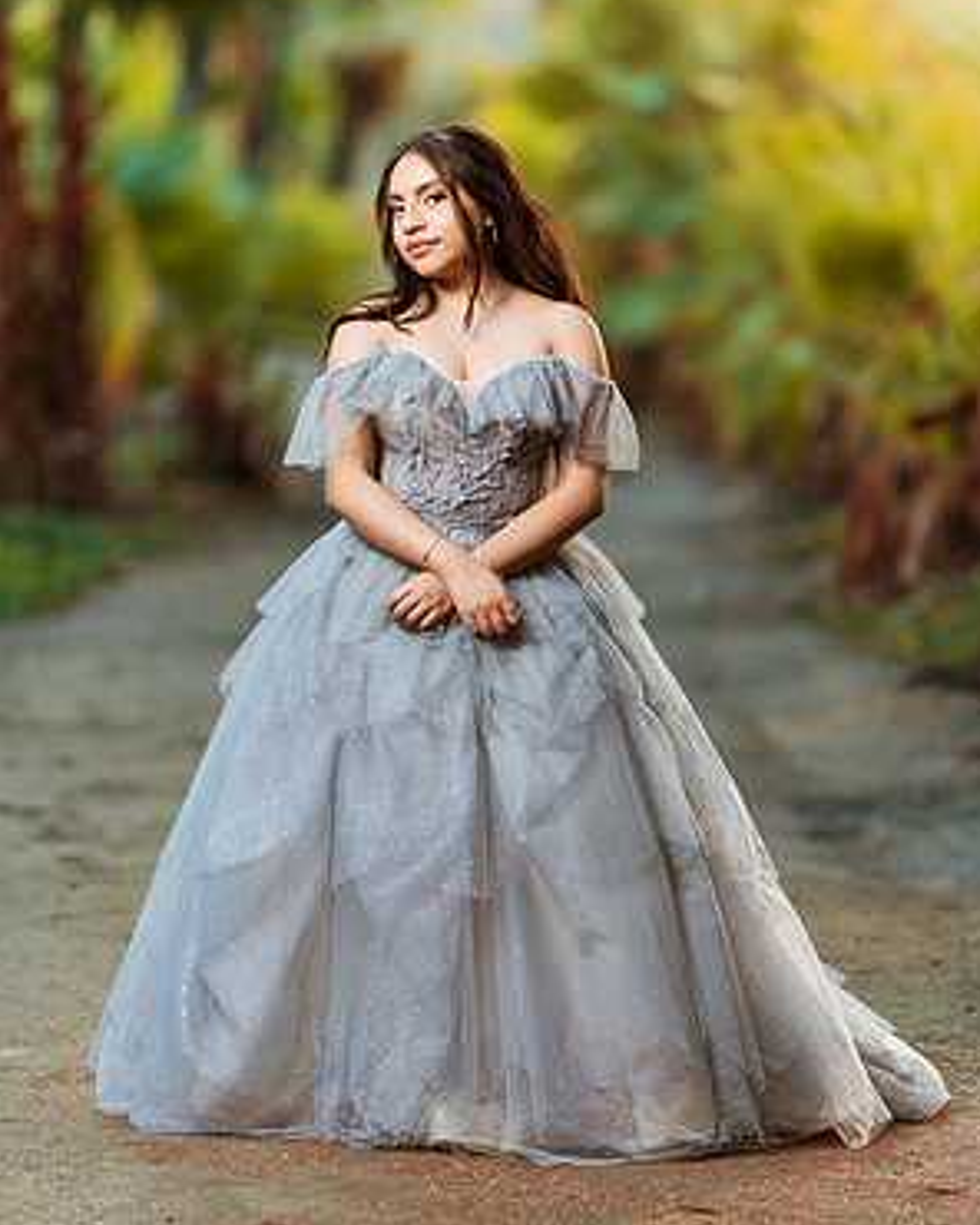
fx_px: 5583
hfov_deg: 10.0
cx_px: 493
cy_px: 543
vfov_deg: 12.5
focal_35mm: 154
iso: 100
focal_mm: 135
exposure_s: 1/400
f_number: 1.8
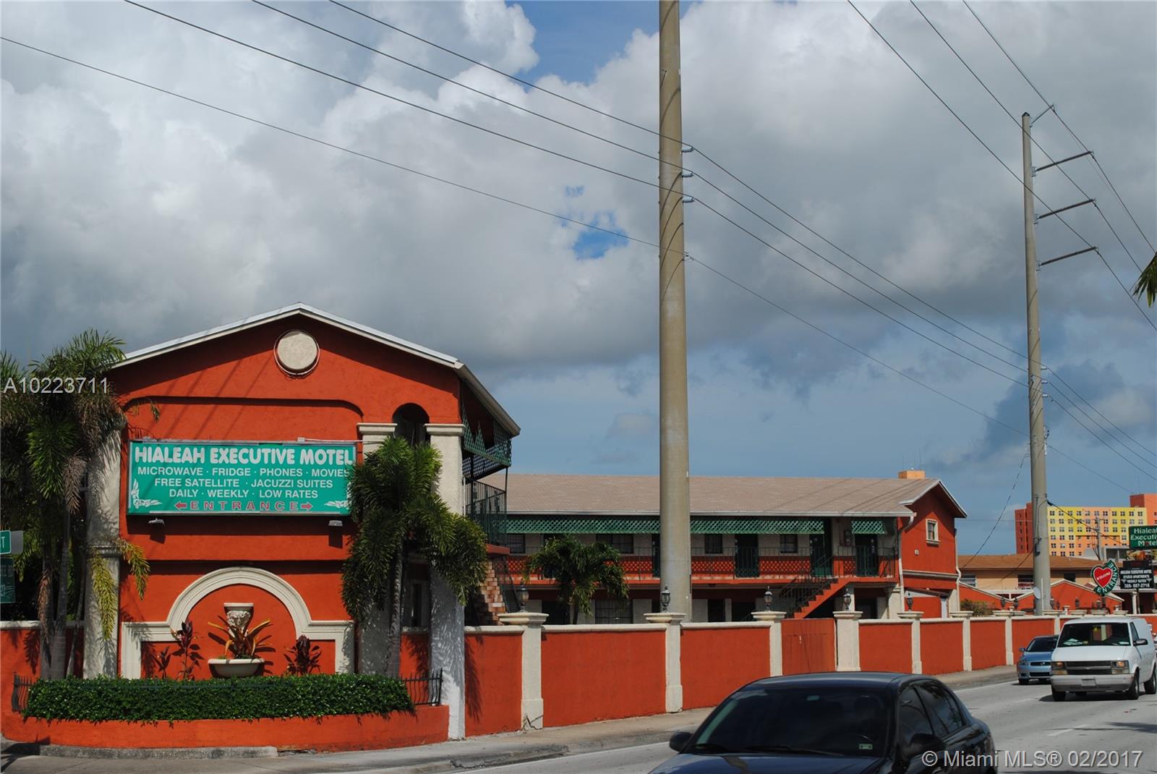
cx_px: 578
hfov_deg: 36.8
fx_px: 1737
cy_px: 387
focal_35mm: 54
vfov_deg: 25.1
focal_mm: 36
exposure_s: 1/400
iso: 100
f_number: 10
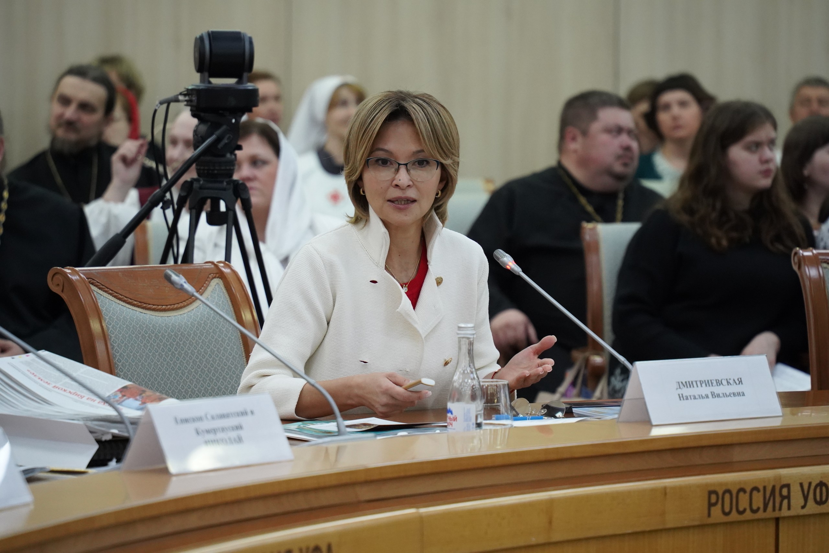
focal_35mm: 200
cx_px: 414
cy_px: 276
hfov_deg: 10.3
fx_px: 4605
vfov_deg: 6.9
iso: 6400
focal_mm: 200
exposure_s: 1/160
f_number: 5.6
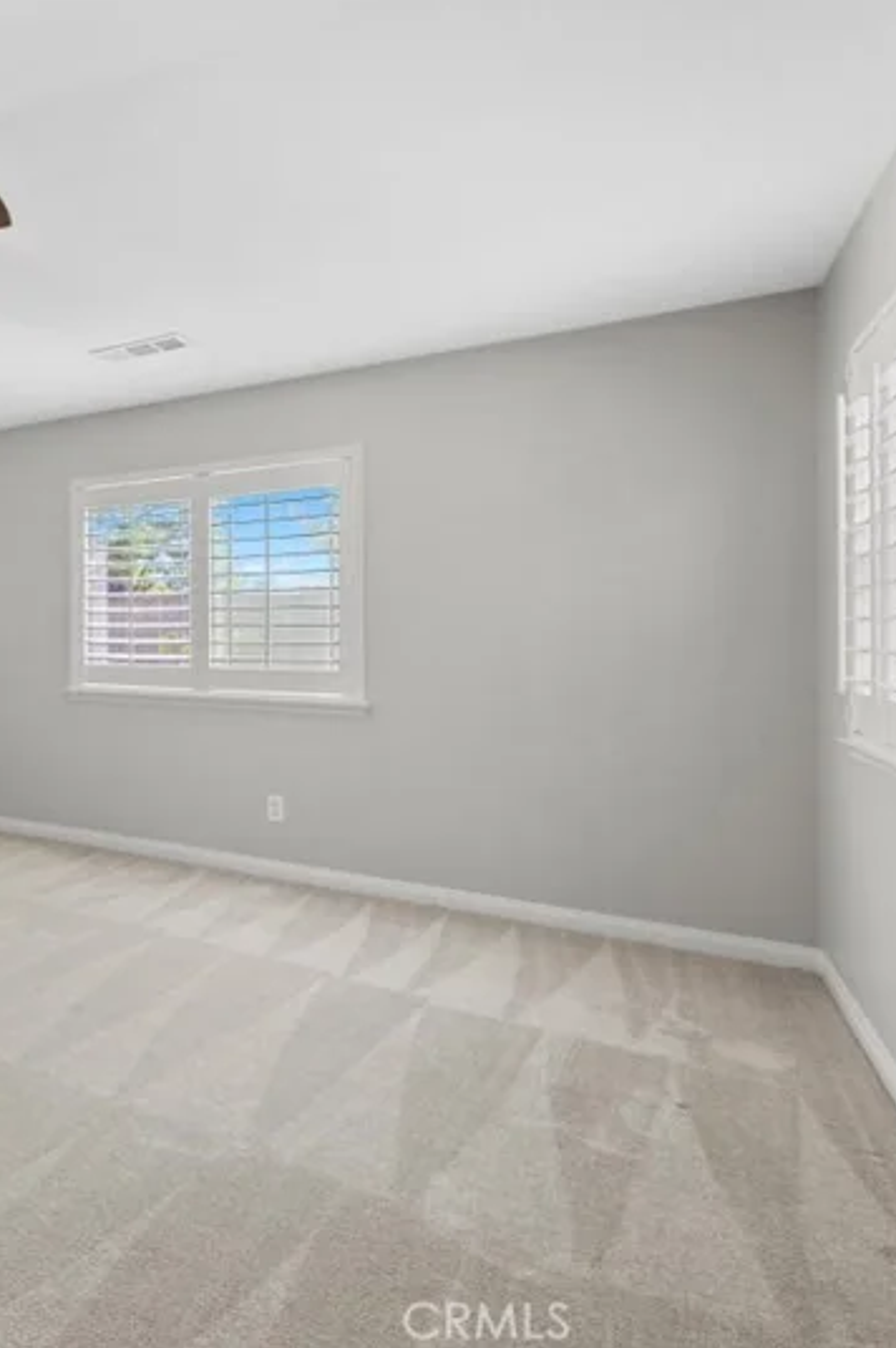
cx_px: -73
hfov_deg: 43.8
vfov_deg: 76.6
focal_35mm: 23
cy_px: 645
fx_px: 852
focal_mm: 14.5
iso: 400
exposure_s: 1/8
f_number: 8
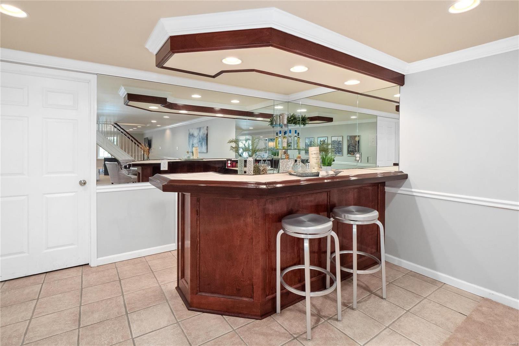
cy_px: 173
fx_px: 231
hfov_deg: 96.7
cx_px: 260
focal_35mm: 16
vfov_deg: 73.7
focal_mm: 8
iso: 400
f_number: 8
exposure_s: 1/1.67
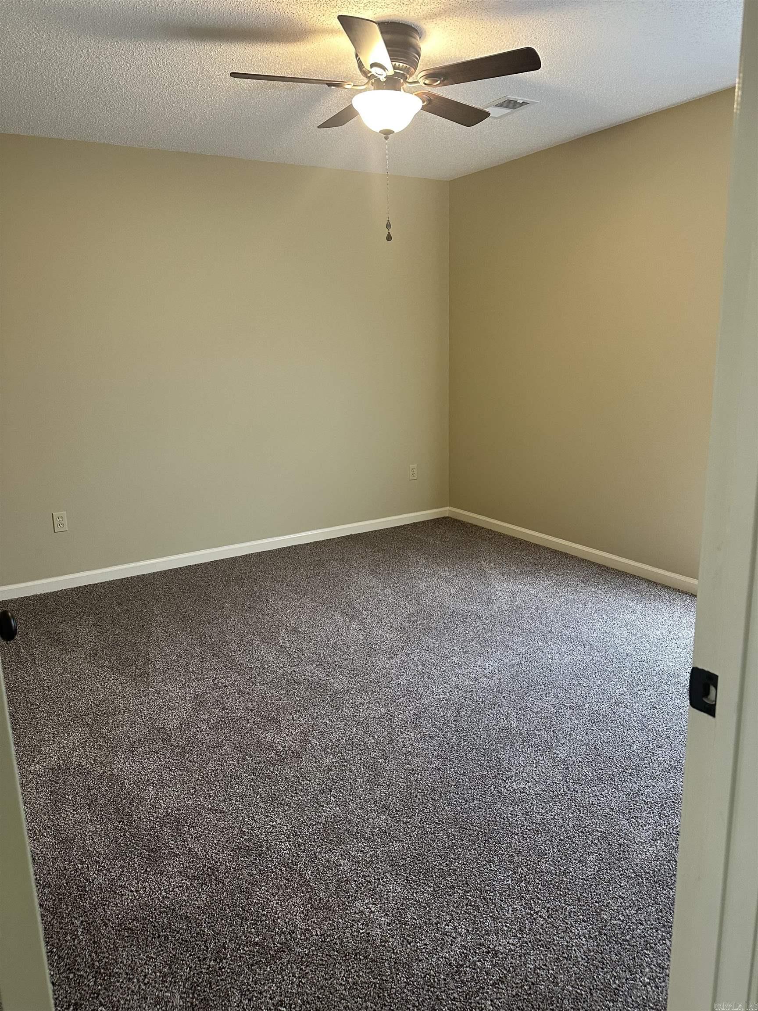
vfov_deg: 71.6
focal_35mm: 24
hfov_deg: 56.8
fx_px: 701
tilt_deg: -12.2
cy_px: 506
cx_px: 379
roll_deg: +1.1
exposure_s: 1/60
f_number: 1.78
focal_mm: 6.86
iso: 250
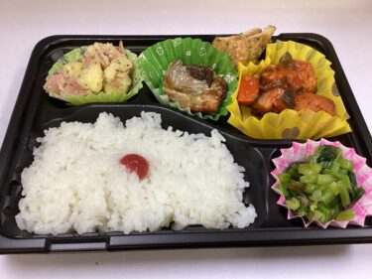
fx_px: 333
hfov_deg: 58.4
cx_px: 186
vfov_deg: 45.4
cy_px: 140
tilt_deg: -54.9
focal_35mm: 31
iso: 125
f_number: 2.4
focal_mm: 3.3
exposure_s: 1/60
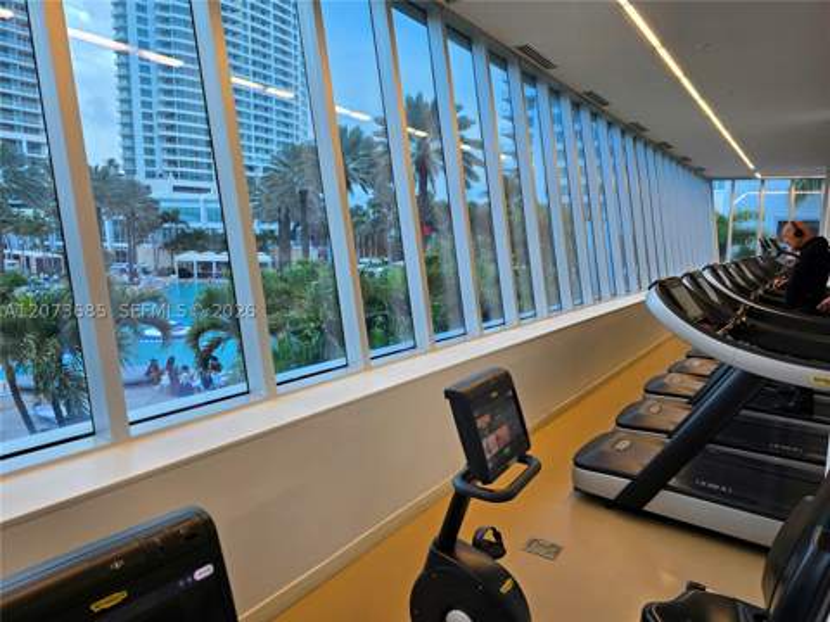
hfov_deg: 73.9
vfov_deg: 58.9
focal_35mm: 23
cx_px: 415
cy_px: 311
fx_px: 551
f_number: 1.7
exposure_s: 1/60.2
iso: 25
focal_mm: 6.3
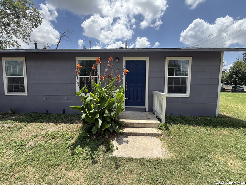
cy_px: 92
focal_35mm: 14
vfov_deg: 85.7
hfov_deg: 102.1
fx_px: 99
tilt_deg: -4.7
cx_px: 123
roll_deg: -0.4
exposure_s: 1/914
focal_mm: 2.22
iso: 50
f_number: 2.2
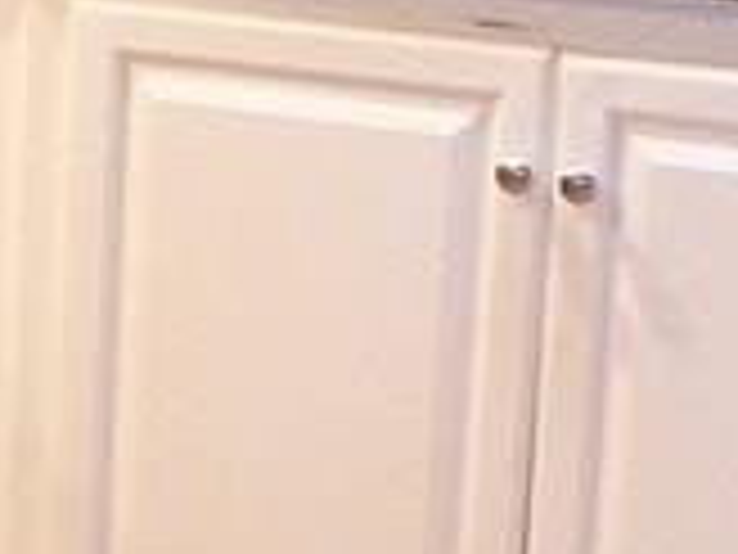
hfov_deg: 8.2
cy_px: 99
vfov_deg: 6.3
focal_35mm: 237
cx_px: -297
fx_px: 5053
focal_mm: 6.3
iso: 140
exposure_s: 1/8
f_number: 2.8
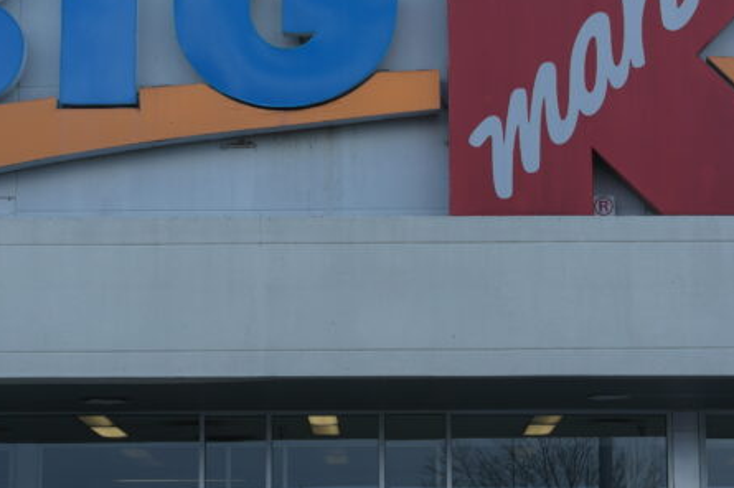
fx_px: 2710
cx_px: 350
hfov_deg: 15.4
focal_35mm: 133
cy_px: 162
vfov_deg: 10.3
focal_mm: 50
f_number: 6.3
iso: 100
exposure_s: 1/200
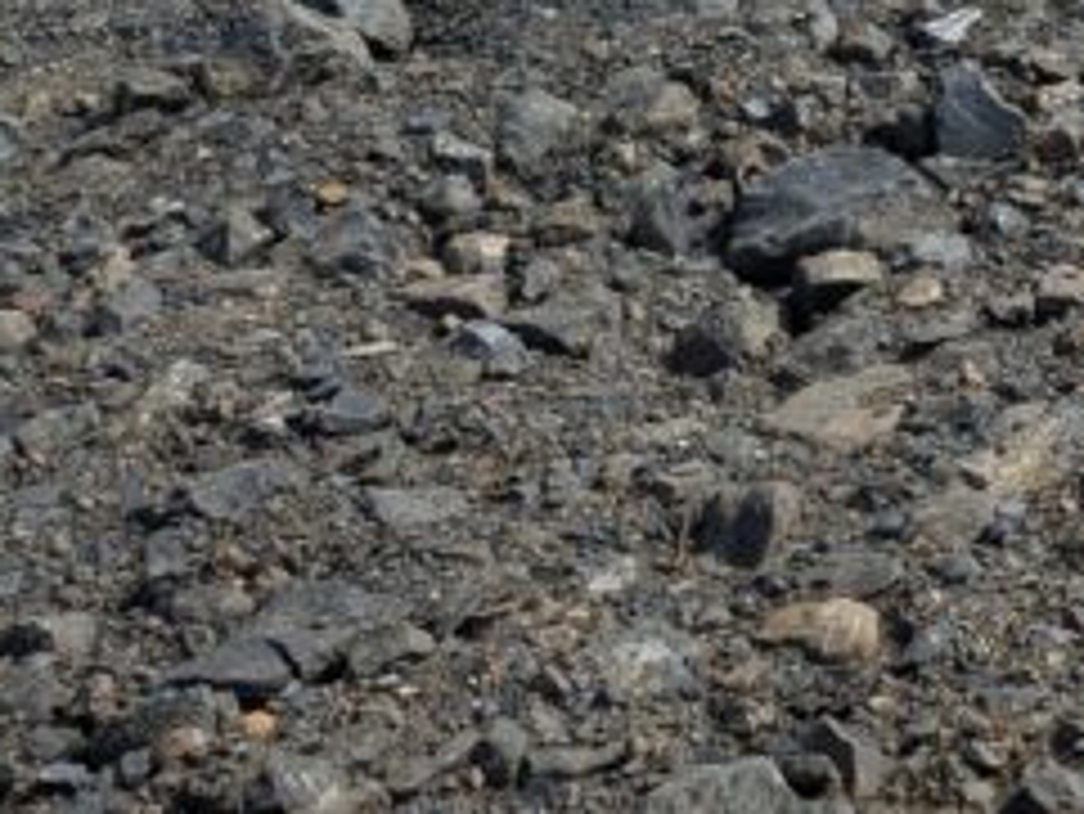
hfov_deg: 16.5
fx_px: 3196
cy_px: -533
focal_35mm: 102
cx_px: 1871
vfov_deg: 13.4
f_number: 1.68
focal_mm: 6.9
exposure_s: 1/945
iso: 21
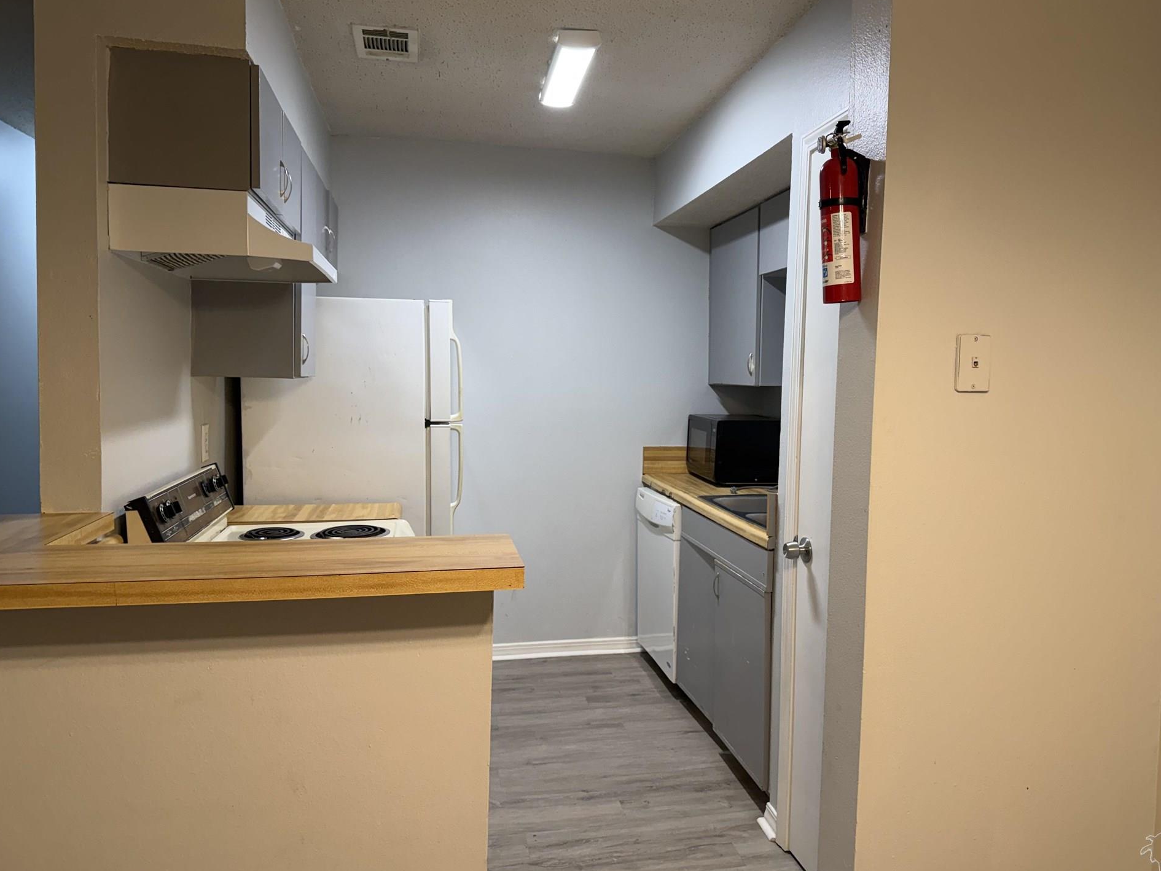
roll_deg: -0.7
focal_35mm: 26
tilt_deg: -1.8
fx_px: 872
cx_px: 622
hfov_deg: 67.2
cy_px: 426
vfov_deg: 53.1
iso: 160
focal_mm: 6.76
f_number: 1.78
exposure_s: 1/120
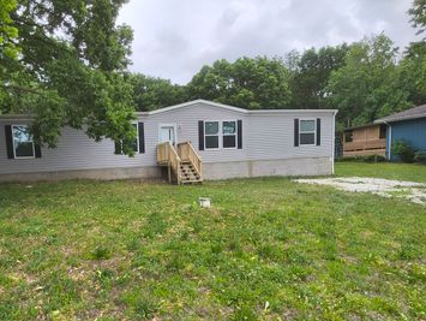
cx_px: 147
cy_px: 203
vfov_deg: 56.1
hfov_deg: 69.8
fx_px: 296
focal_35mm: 24
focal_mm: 1.46
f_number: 2.2
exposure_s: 1/751
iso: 32
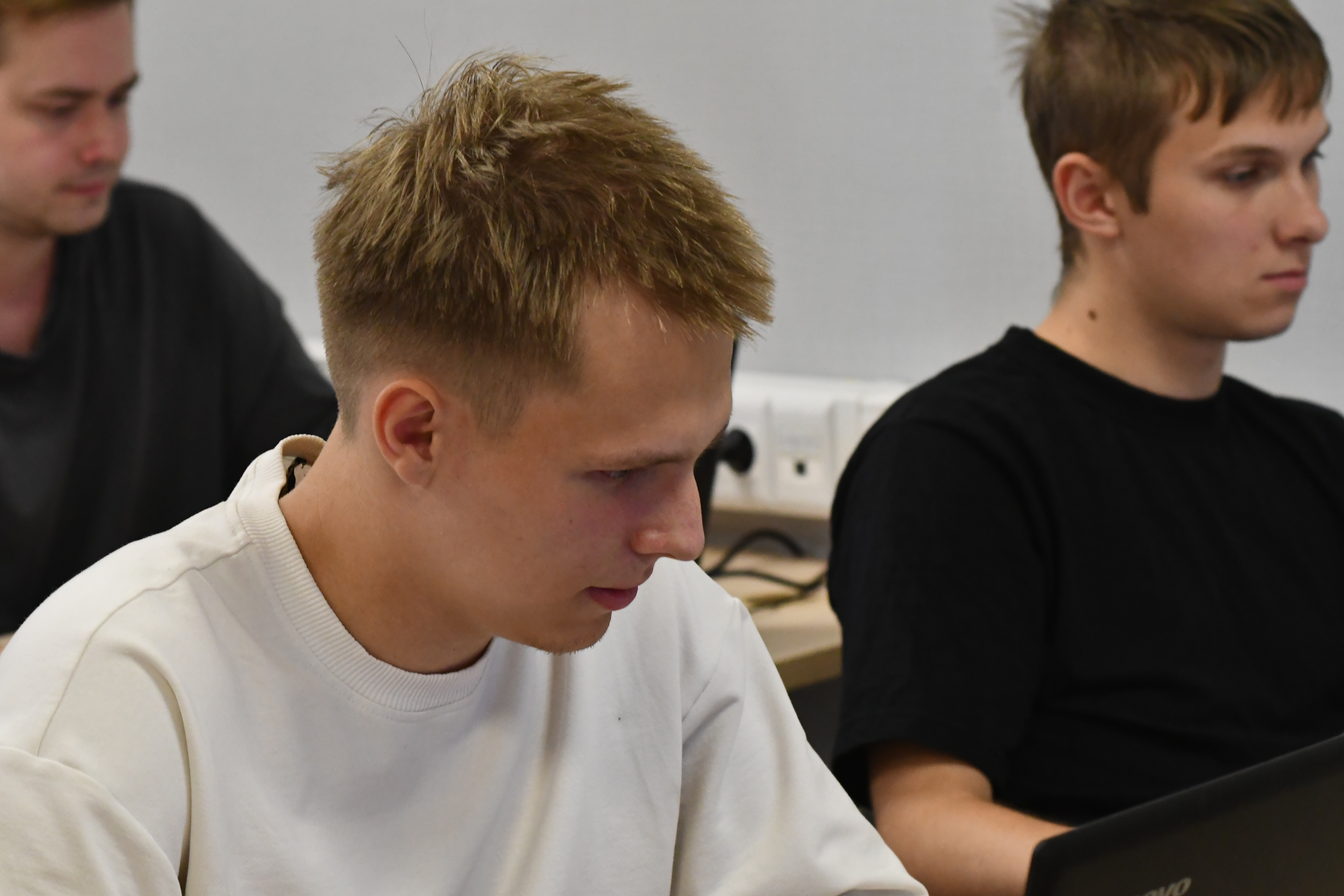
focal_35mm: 120
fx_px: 4480
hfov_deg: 17.1
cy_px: 448
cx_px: 672
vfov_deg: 11.4
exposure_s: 1/180
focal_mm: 80
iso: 3200
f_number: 8
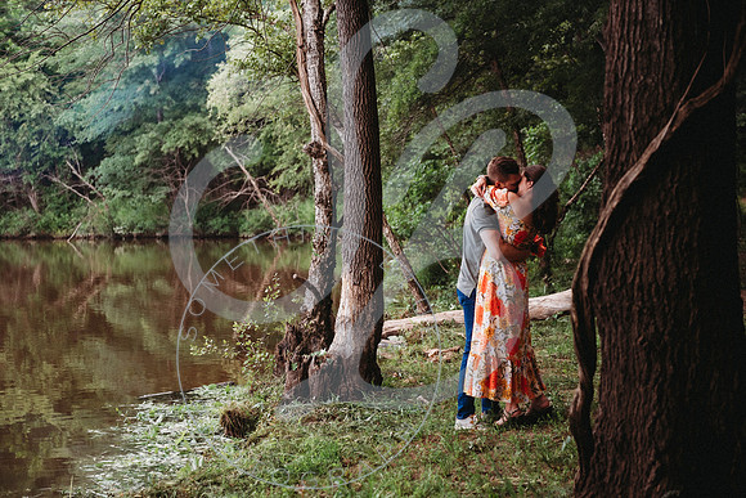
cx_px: 356
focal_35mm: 76
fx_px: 1569
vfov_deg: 18.0
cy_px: 250
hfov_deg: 26.7
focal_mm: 70
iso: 400
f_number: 2.8
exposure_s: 1/160
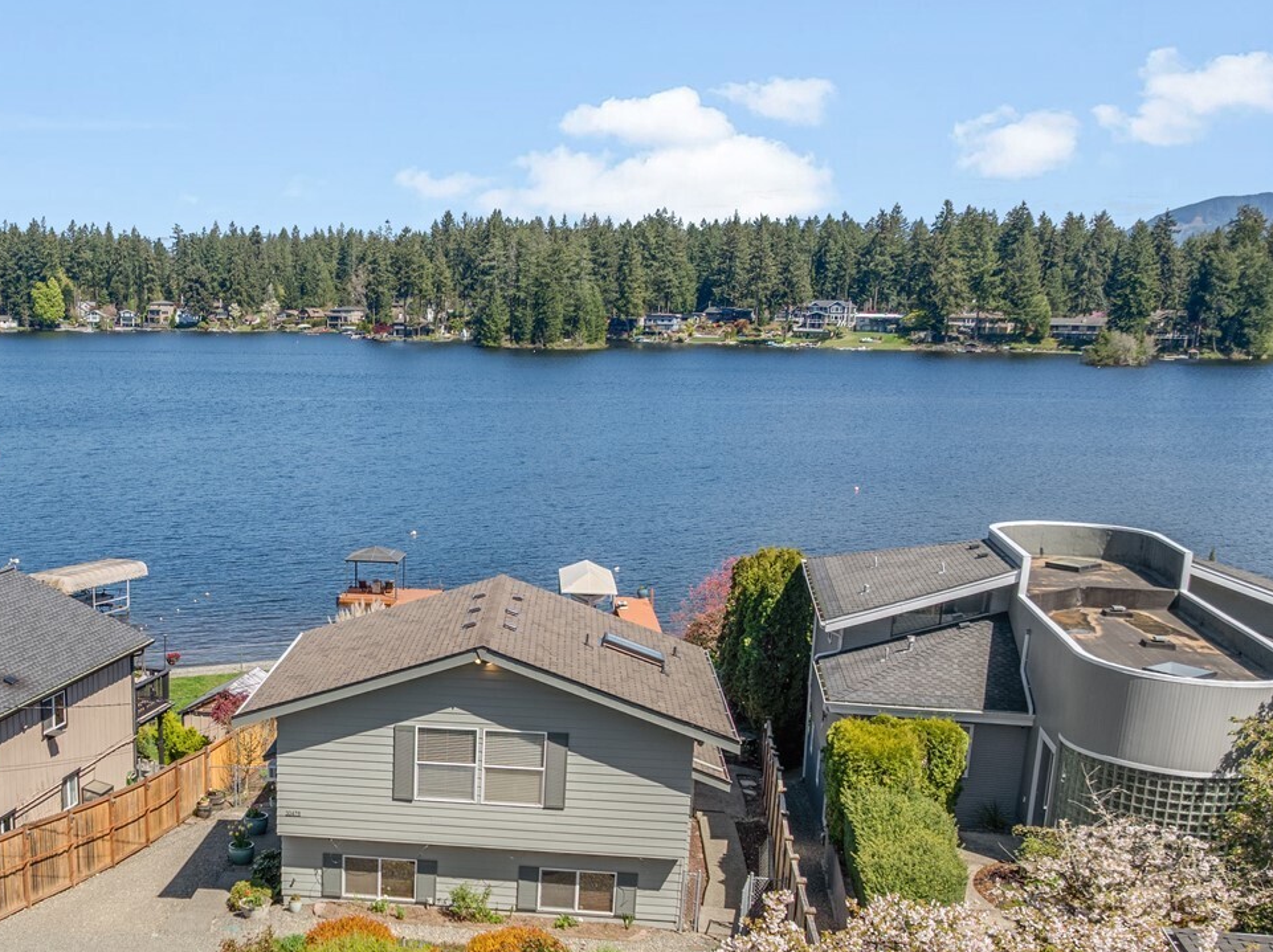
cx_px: 323
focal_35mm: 40
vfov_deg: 35.0
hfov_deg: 45.3
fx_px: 1470
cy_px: 739
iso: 110
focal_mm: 12.3
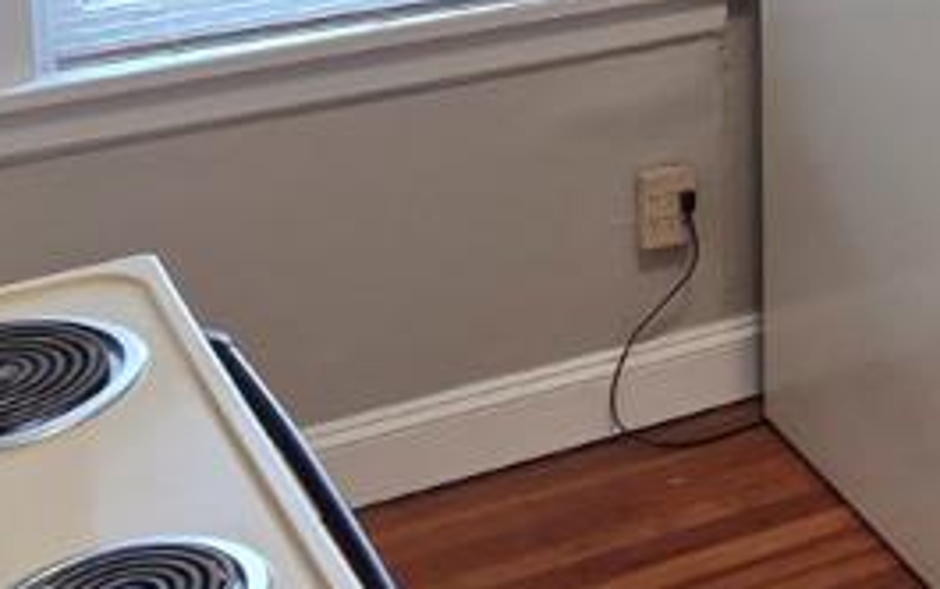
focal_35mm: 78
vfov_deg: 15.6
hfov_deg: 24.5
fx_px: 1999
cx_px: 1057
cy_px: -254
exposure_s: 1/120
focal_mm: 2.2
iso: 160
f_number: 1.9
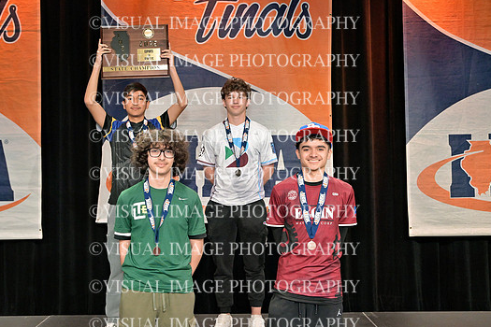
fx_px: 573
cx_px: 224
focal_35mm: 42
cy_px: 155
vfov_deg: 31.9
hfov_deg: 46.4
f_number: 5.6
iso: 4000
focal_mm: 38
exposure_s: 1/400
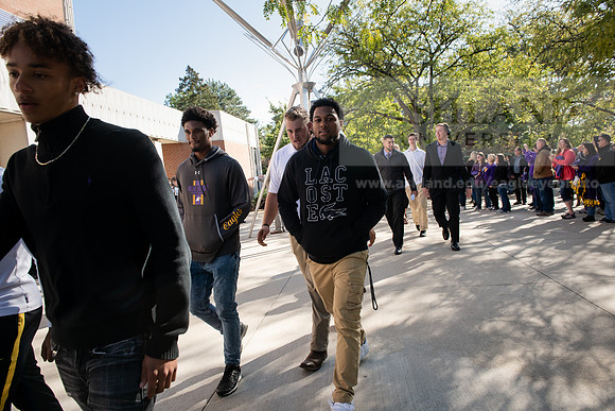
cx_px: 308
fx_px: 410
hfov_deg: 73.7
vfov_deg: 53.2
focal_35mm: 24
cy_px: 206
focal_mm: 24
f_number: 6.3
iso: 400
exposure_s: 1/500
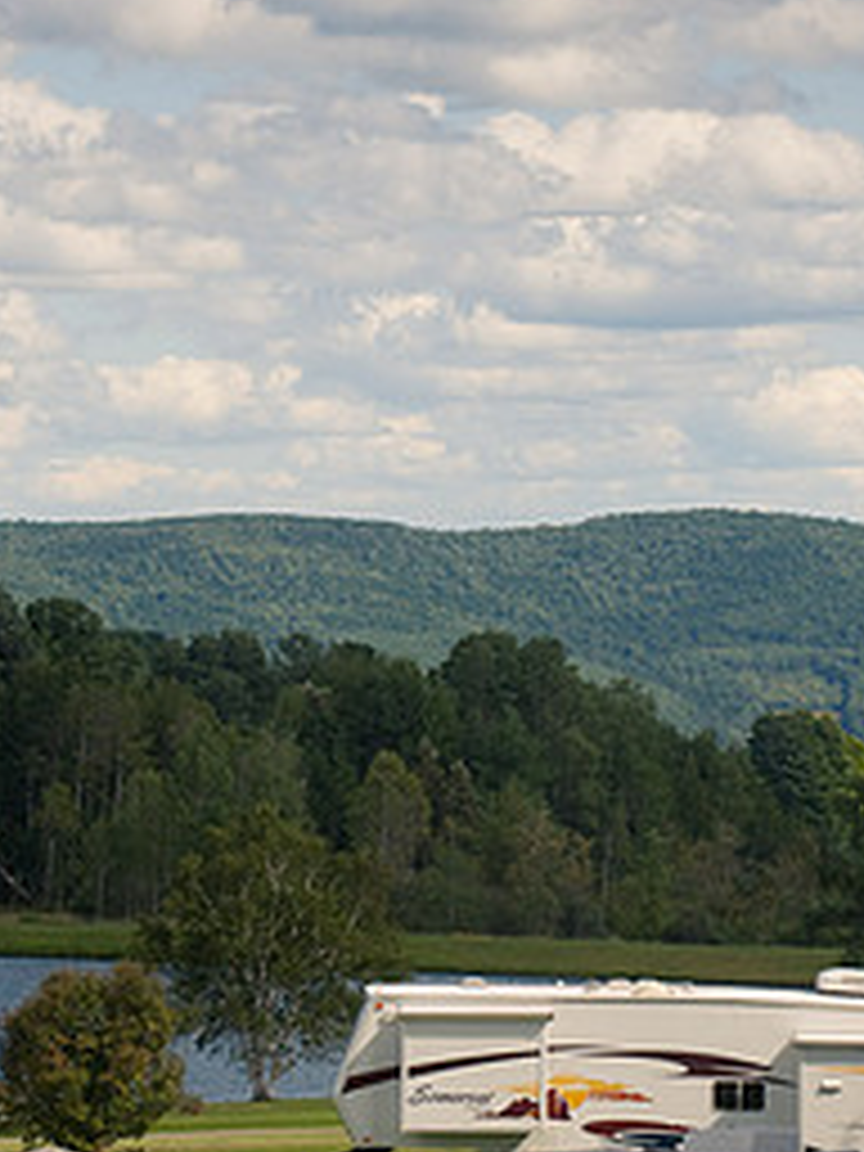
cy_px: 508
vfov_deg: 9.7
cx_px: 259
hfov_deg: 7.3
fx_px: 6756
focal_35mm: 203
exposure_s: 1/320
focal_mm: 80
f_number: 8
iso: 200
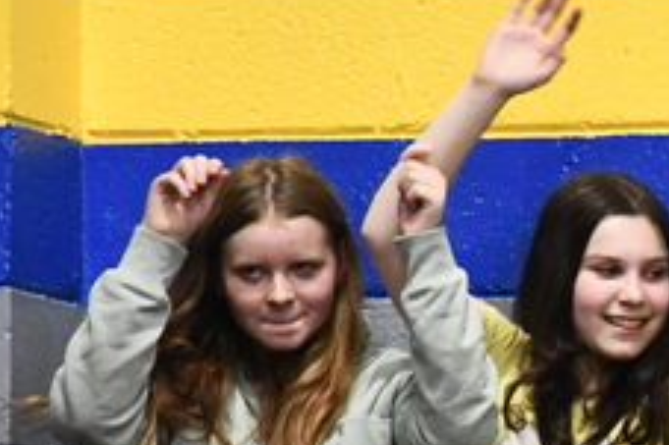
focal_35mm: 947
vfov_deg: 1.4
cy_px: 411
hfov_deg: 2.2
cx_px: 911
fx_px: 17585
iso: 4500
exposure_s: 1/125
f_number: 5.6
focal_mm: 140
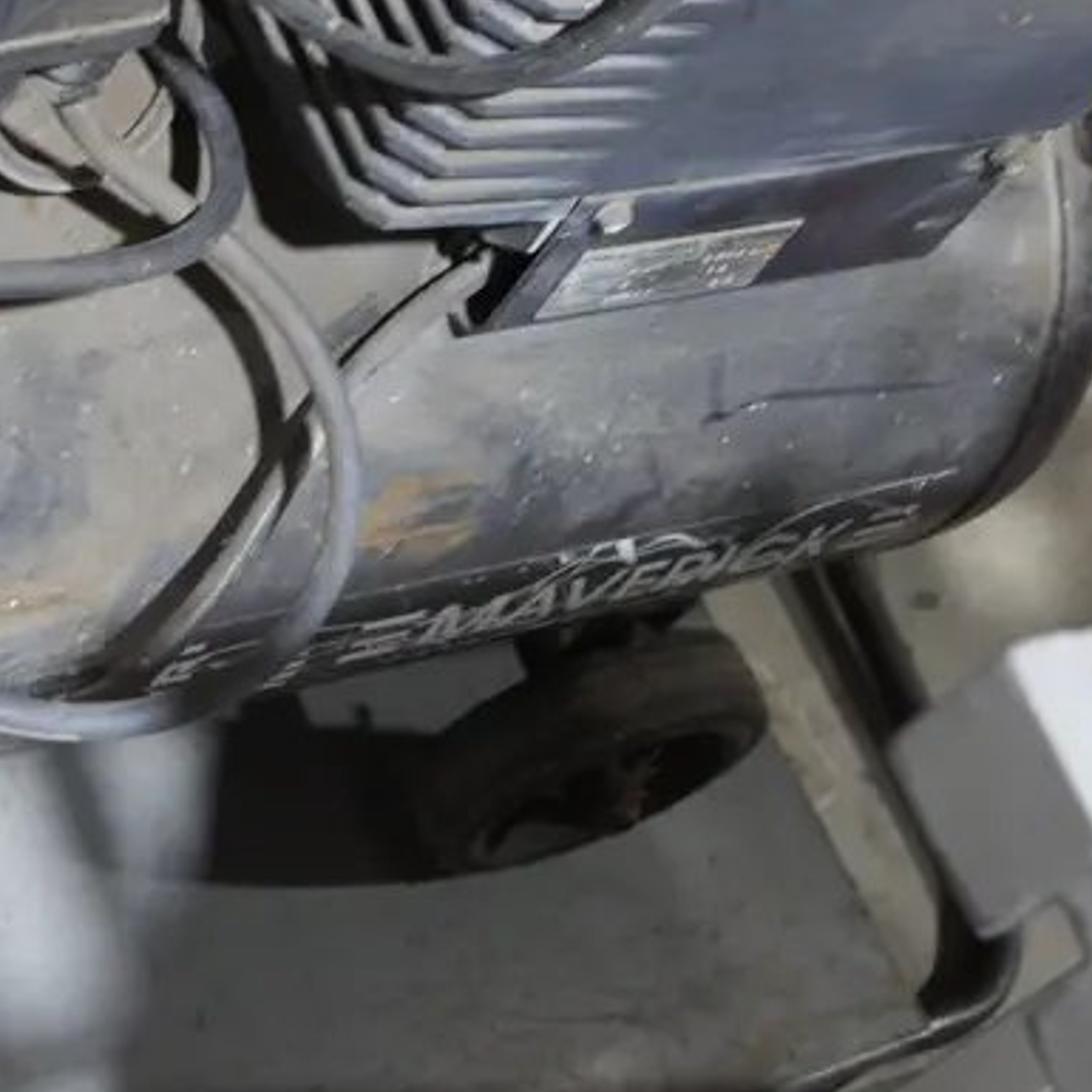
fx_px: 3355
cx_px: 173
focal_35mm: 94
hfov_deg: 18.3
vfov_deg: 18.1
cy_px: 17
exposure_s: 1/60
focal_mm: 20
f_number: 4.4
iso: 800
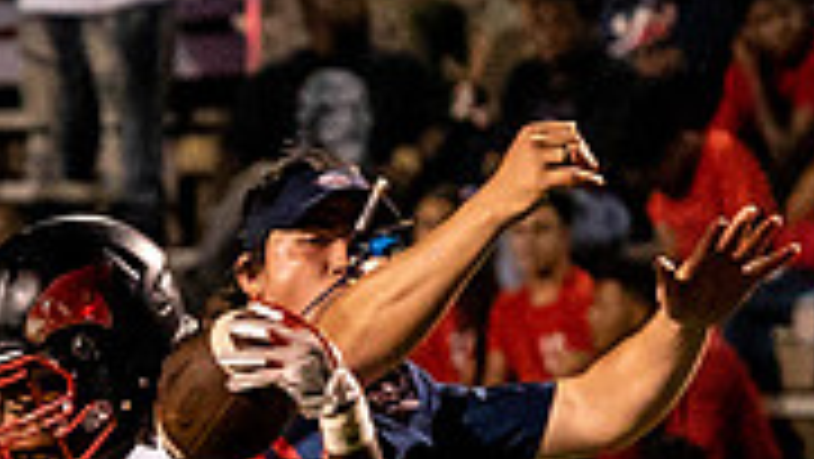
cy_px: 1044
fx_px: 28590
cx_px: -83
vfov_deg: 0.9
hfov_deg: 1.6
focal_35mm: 1324
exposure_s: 1/750
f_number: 5.6
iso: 6400
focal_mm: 256
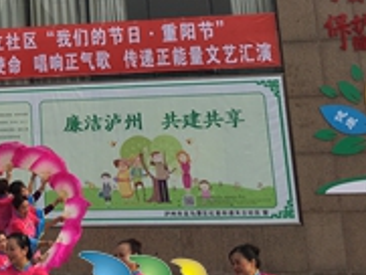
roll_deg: +1.1
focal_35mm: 80
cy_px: 15
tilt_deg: +12.6
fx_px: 846
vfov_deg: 18.1
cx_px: -73
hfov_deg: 22.5
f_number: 2.2
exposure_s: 1/1282
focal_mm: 4.15
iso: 25
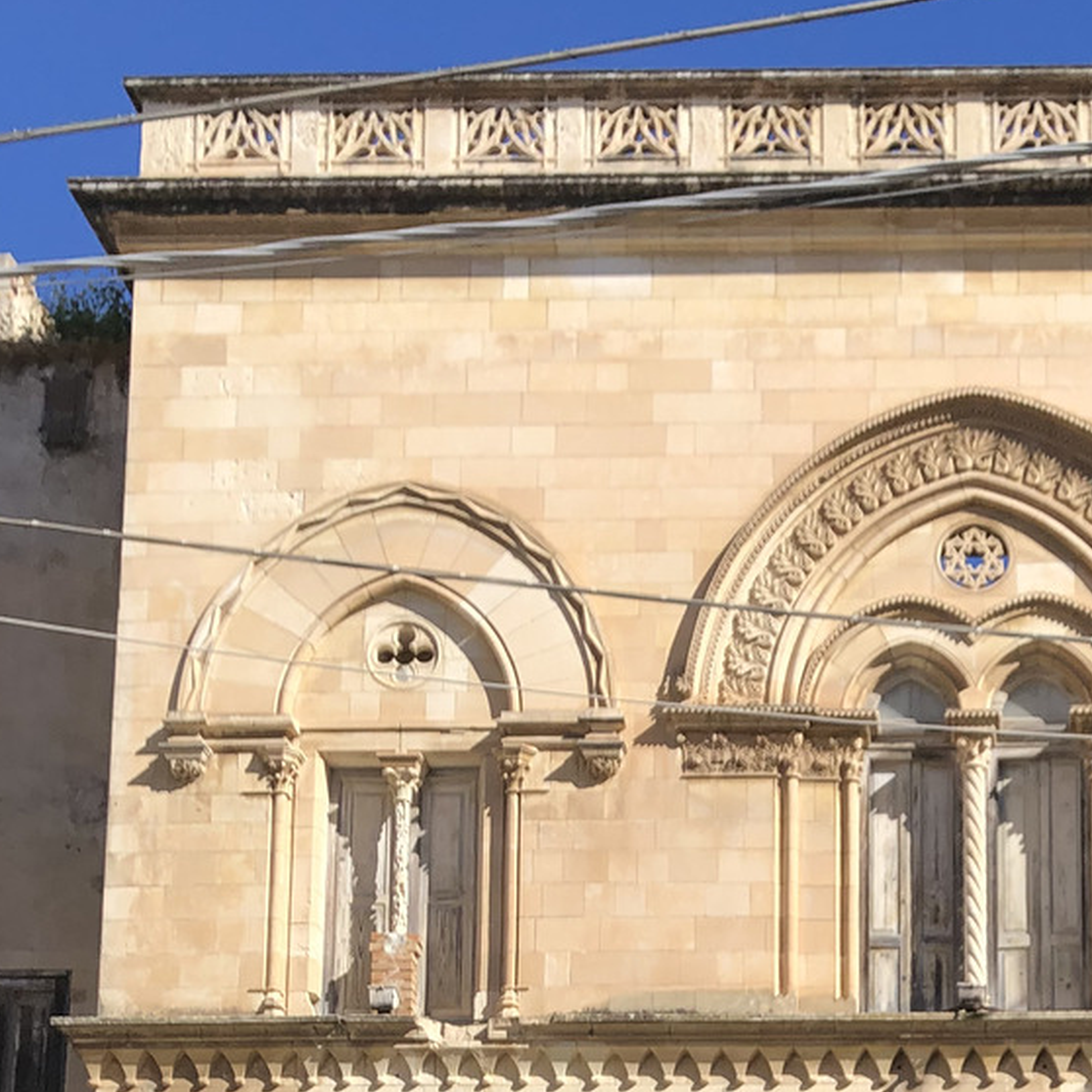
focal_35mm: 71
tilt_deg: +8.4
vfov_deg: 21.9
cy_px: 1413
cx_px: 988
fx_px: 2534
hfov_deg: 23.6
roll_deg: +1.4
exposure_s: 1/2024
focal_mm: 4
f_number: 1.8
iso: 20
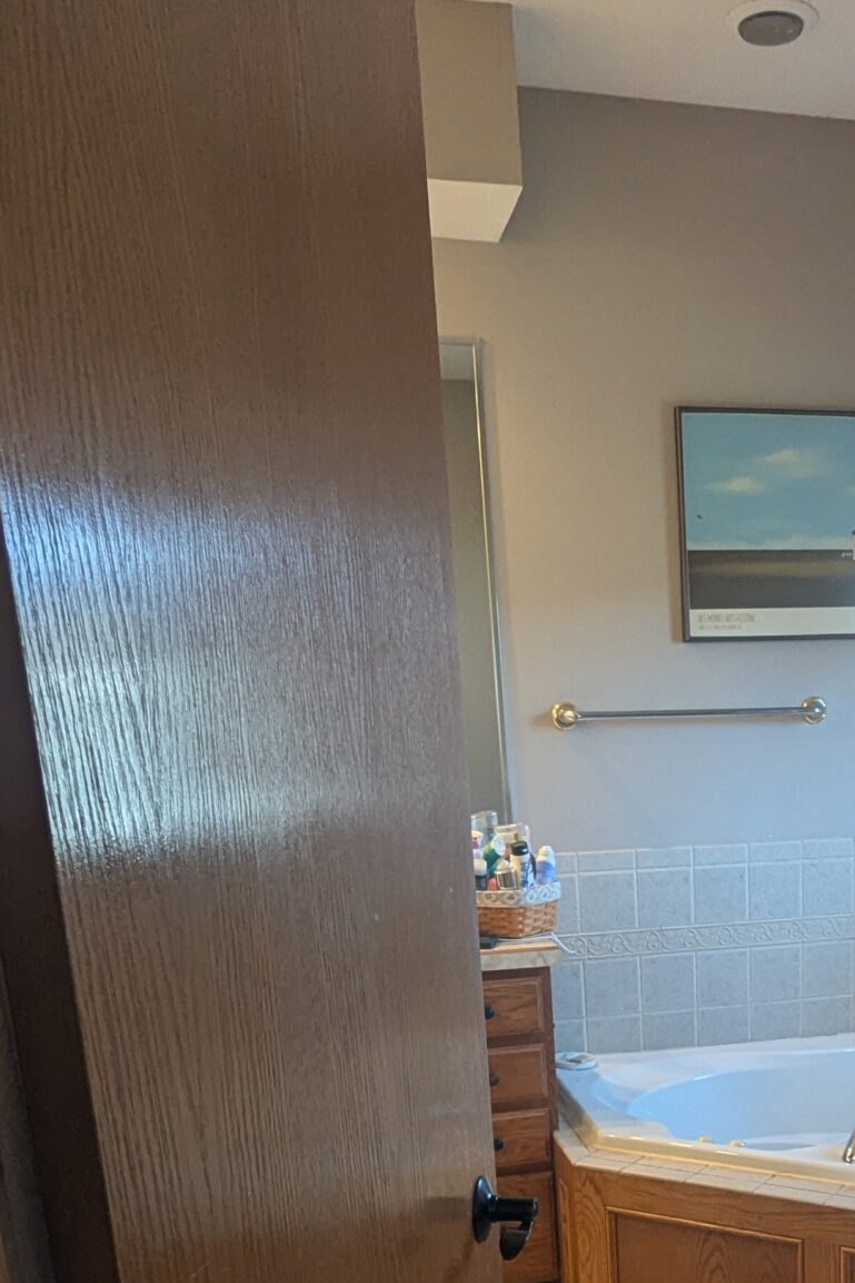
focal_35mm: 37
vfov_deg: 47.7
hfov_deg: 34.4
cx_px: 734
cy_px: 1103
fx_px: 1318
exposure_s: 1/40
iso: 132
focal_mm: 2.35
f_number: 2.2
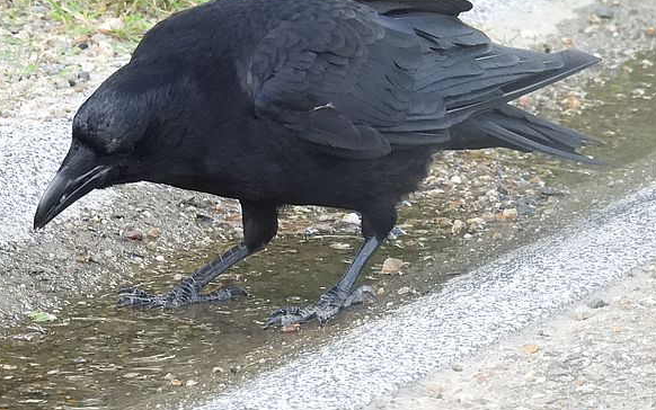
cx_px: 264
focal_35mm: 729
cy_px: 250
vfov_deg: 1.8
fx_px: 13036
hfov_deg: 2.9
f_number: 5
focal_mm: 89.2
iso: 1600
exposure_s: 1/1250
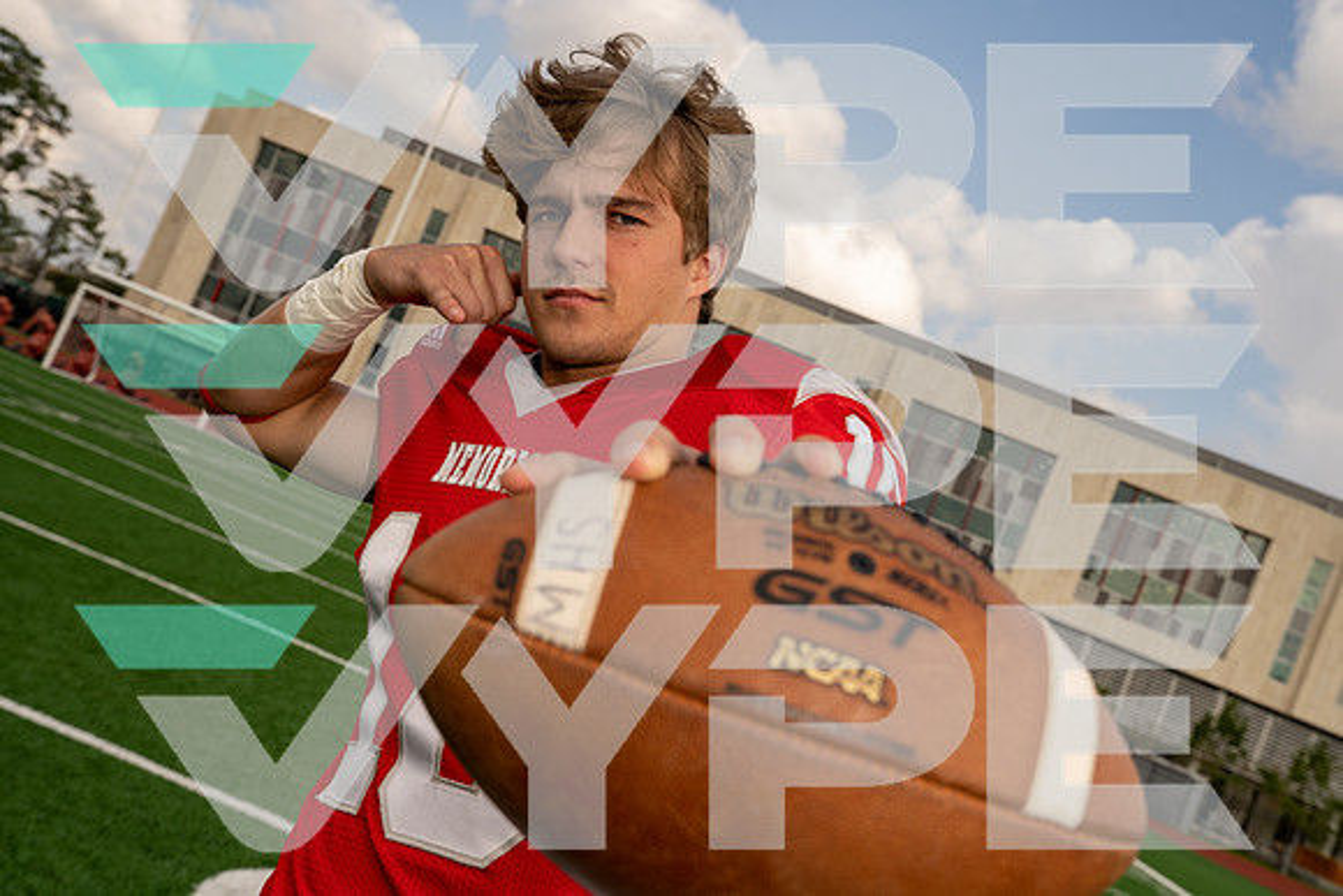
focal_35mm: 42
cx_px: 672
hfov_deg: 46.4
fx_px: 1567
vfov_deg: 31.9
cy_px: 448
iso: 200
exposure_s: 1/250
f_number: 8
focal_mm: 42
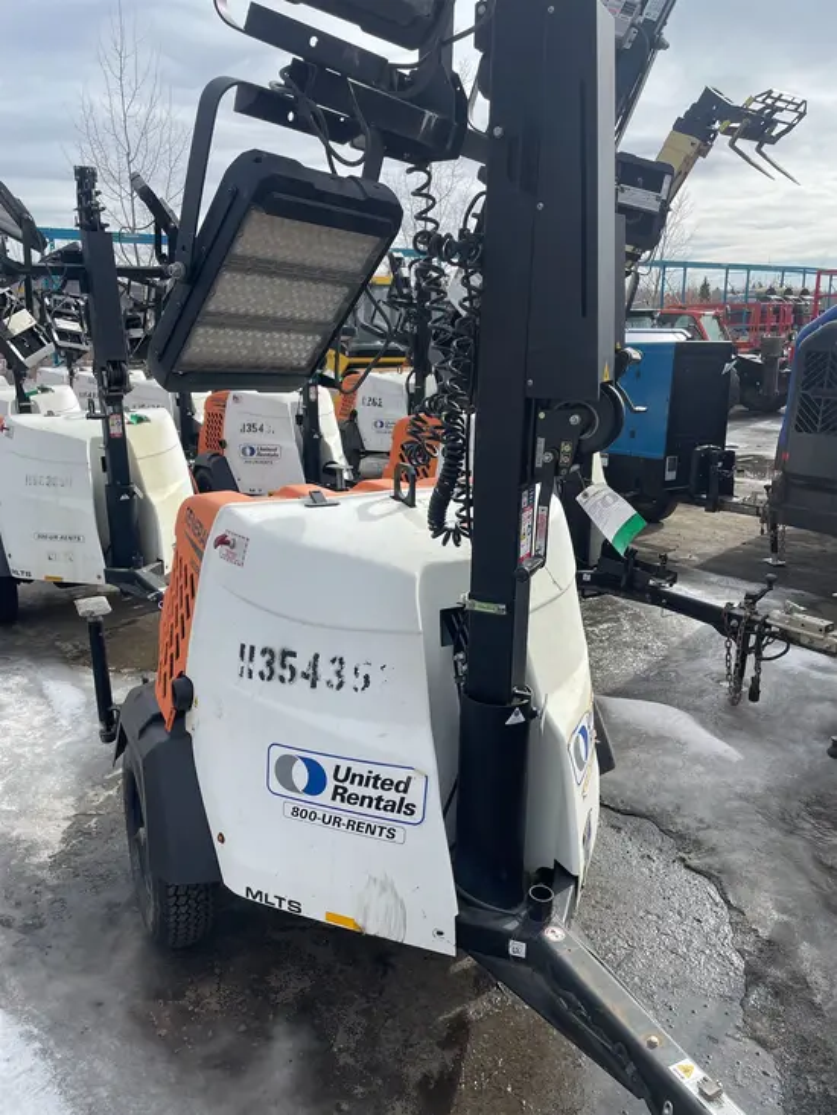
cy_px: 558
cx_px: 418
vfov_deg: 67.3
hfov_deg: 53.1
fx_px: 838
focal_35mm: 26
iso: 32
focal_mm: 4.2
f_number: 1.6
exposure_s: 1/2959
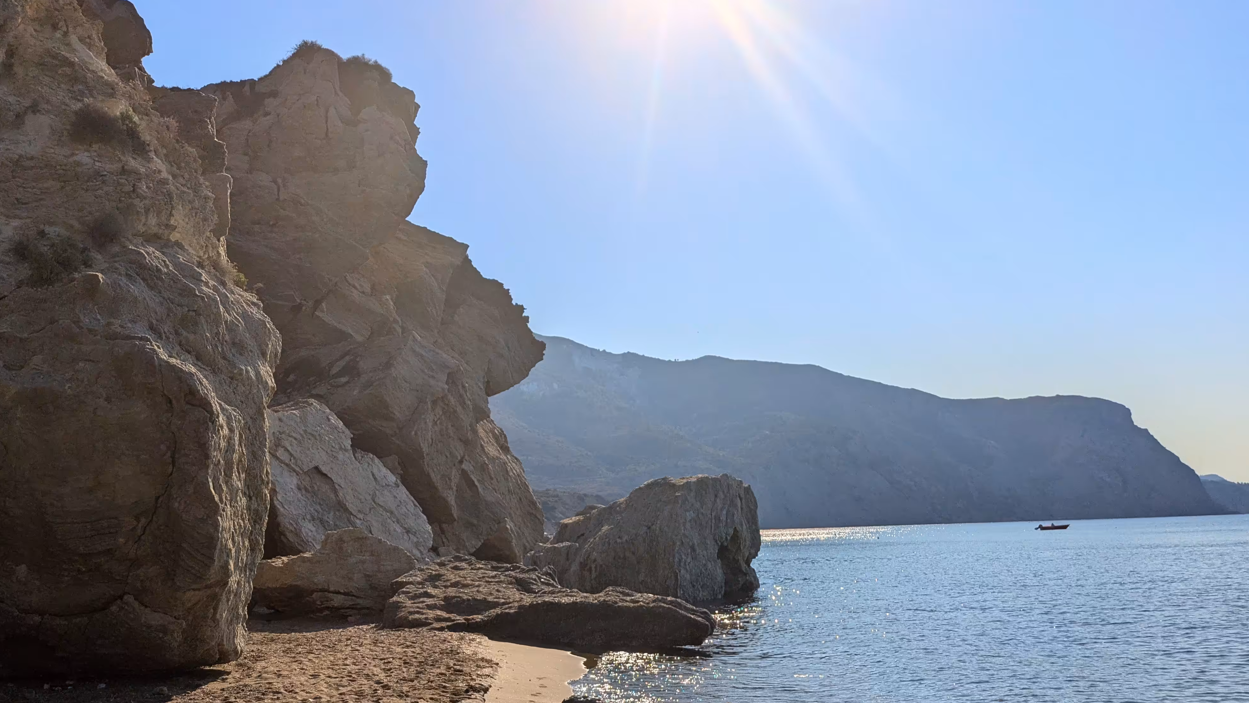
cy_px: 509
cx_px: 589
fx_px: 1060
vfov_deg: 36.0
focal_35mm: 32
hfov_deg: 61.0
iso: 44
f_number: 1.89
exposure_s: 1/11905
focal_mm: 5.43
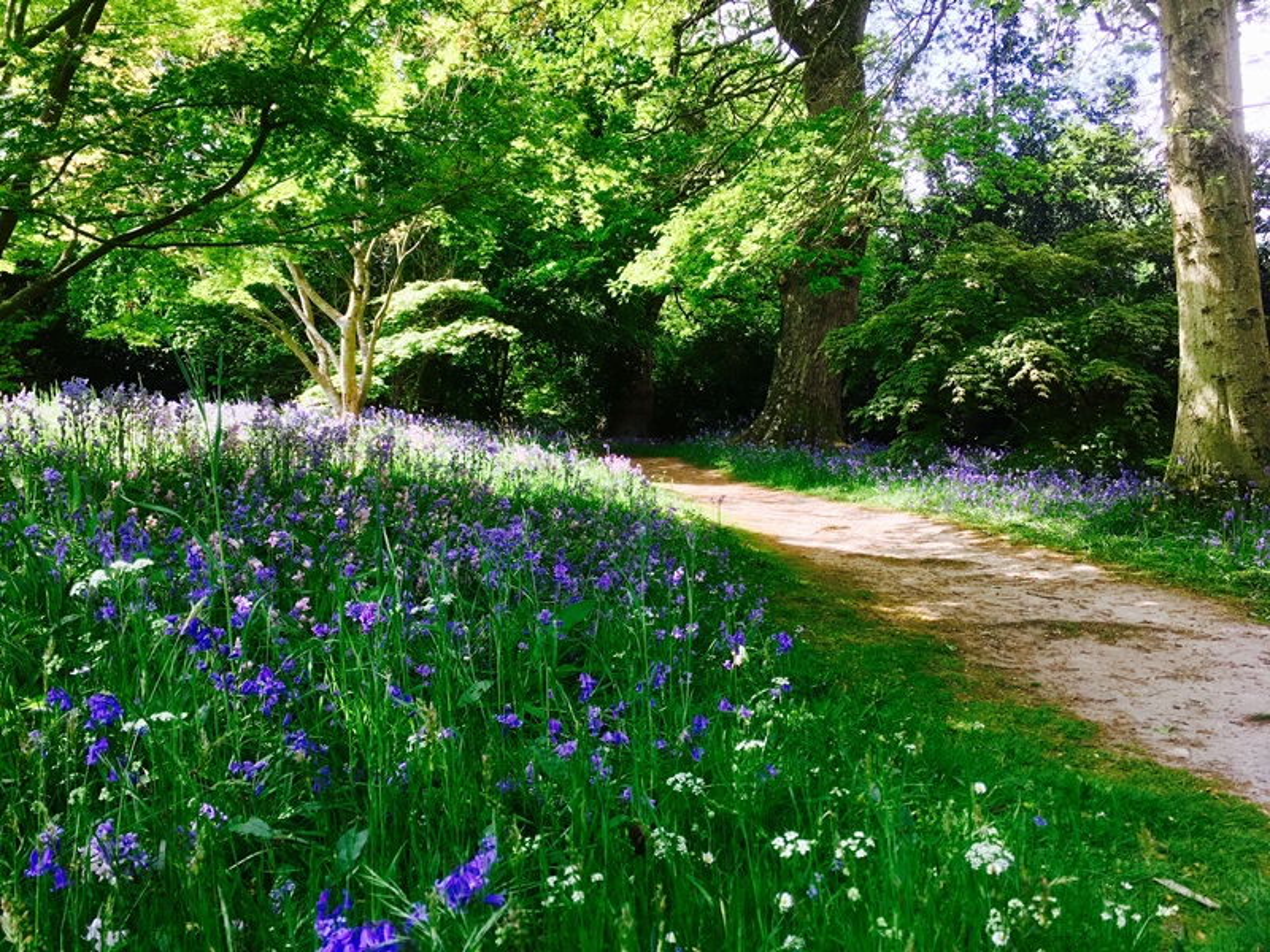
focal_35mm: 29
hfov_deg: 61.7
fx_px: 1064
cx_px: 635
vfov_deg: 48.2
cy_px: 476
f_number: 2.2
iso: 25
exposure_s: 1/190
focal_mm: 4.15
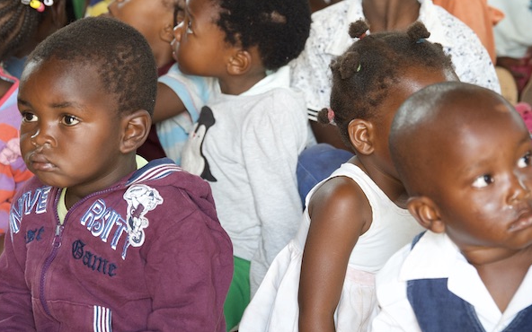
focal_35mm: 120
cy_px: 119
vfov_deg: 10.9
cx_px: 269
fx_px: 1740
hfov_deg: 17.4
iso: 1400
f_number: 4
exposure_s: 1/60
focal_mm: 68
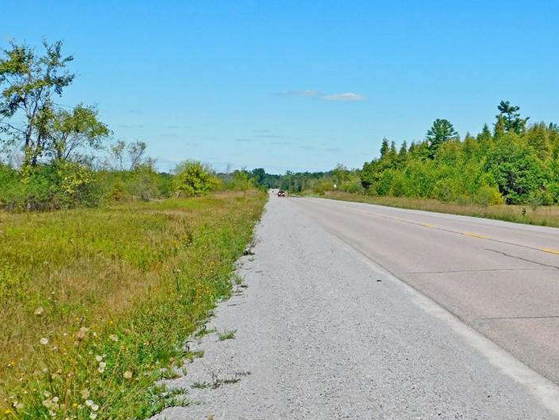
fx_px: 953
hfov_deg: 32.2
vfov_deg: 24.7
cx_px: 408
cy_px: 148
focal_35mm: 59
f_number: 7.2
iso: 125
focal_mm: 7.1
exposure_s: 1/500
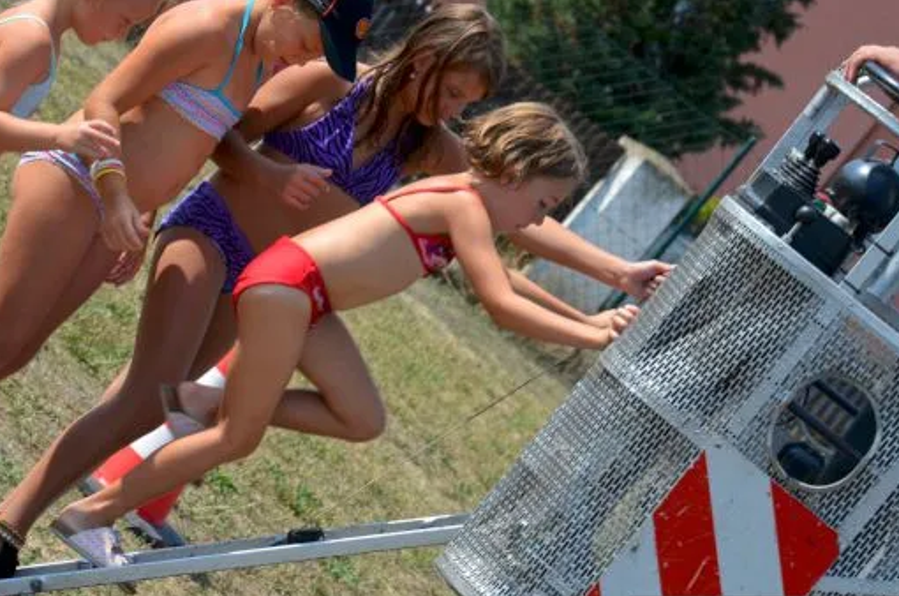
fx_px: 5001
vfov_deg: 6.8
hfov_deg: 10.3
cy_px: 293
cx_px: 481
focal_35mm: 201
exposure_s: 1/250
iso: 110
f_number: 8
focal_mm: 105
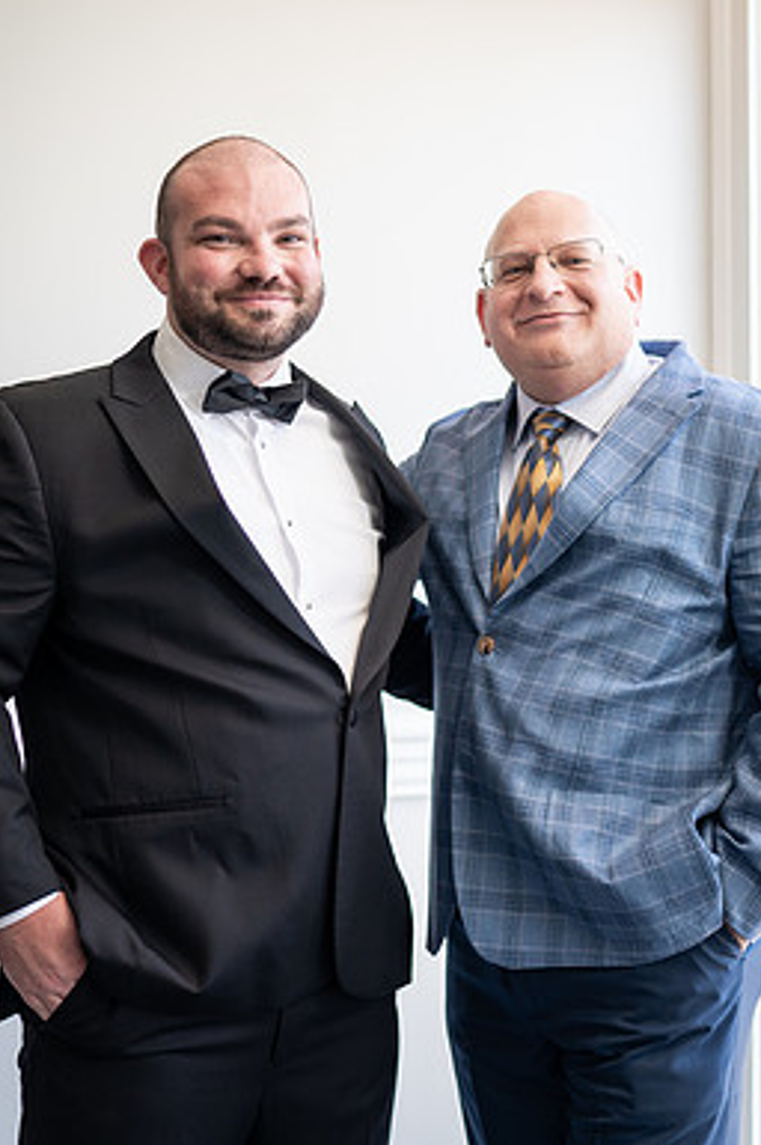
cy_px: 540
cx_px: 439
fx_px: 1842
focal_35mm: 58
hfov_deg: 23.3
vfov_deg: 34.5
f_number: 2
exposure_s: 1/250
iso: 200
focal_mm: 35
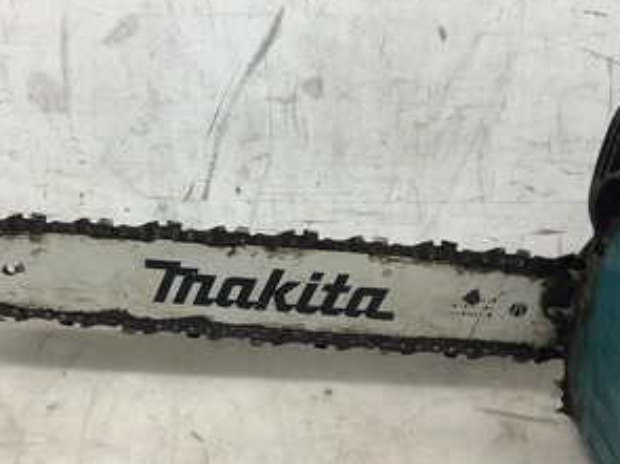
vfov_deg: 34.3
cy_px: 250
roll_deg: +2.4
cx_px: 248
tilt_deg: -24.0
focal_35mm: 42
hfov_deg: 44.6
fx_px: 752
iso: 80
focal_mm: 3.3
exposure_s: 1/120
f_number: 2.4
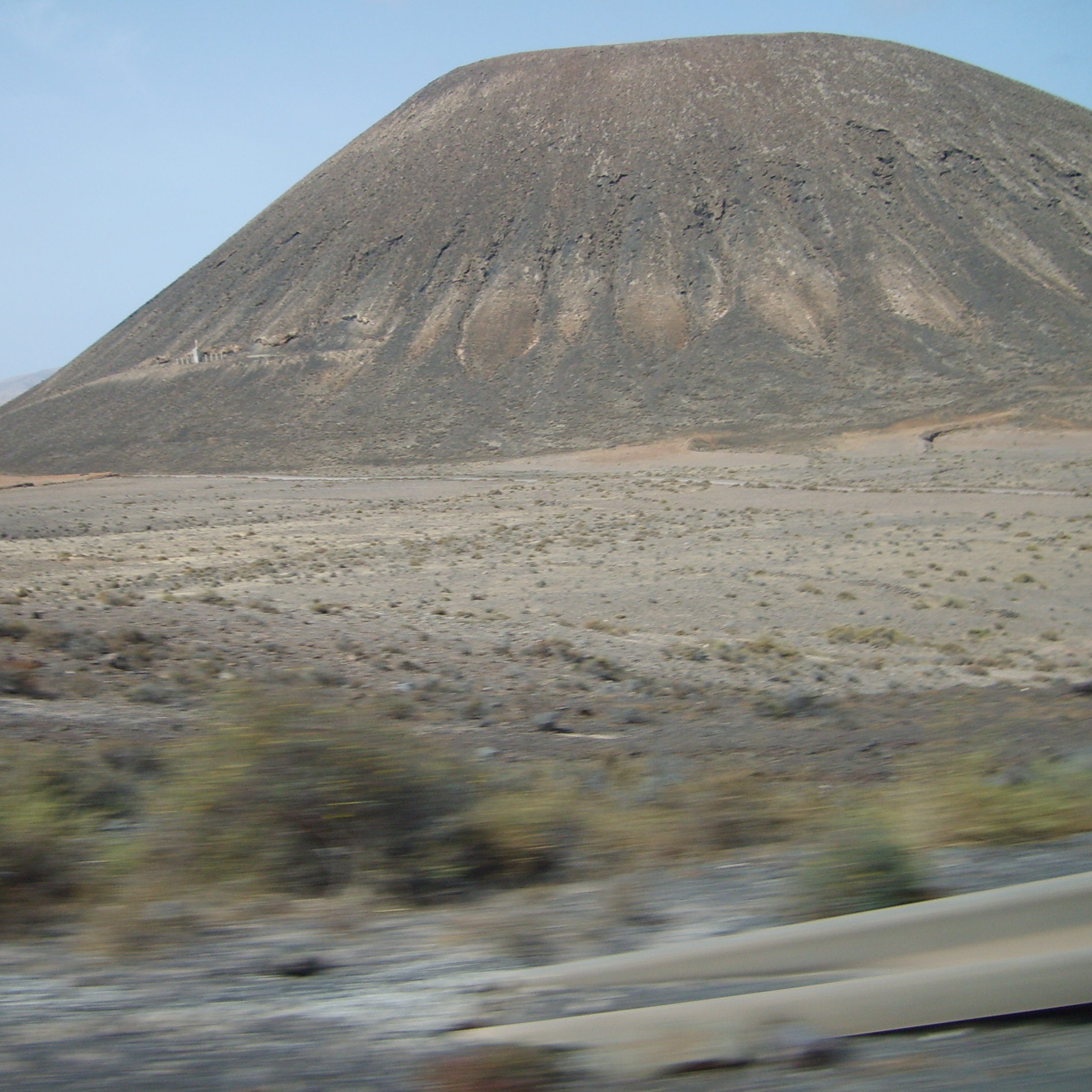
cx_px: 439
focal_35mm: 42
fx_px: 1499
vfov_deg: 40.0
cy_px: 538
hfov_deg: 39.9
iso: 50
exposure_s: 1/180
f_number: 7.1
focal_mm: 5.8
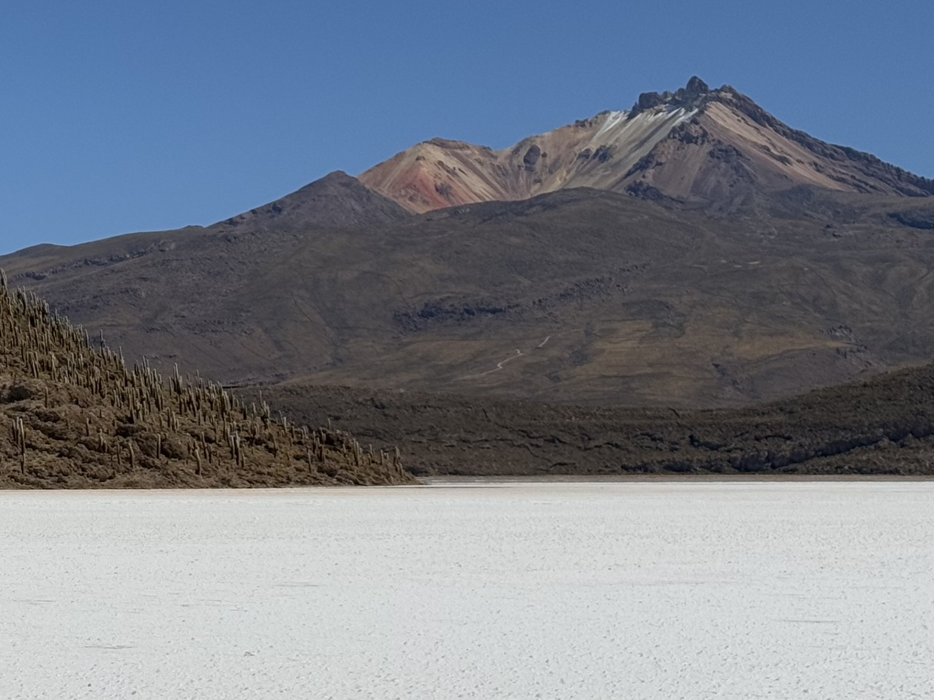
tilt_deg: +0.2
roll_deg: -0.3
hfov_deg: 17.5
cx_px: 101
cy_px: 455
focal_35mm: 111
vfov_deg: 13.3
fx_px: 2994
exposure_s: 1/11364
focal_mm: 6.76
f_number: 1.78
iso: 50
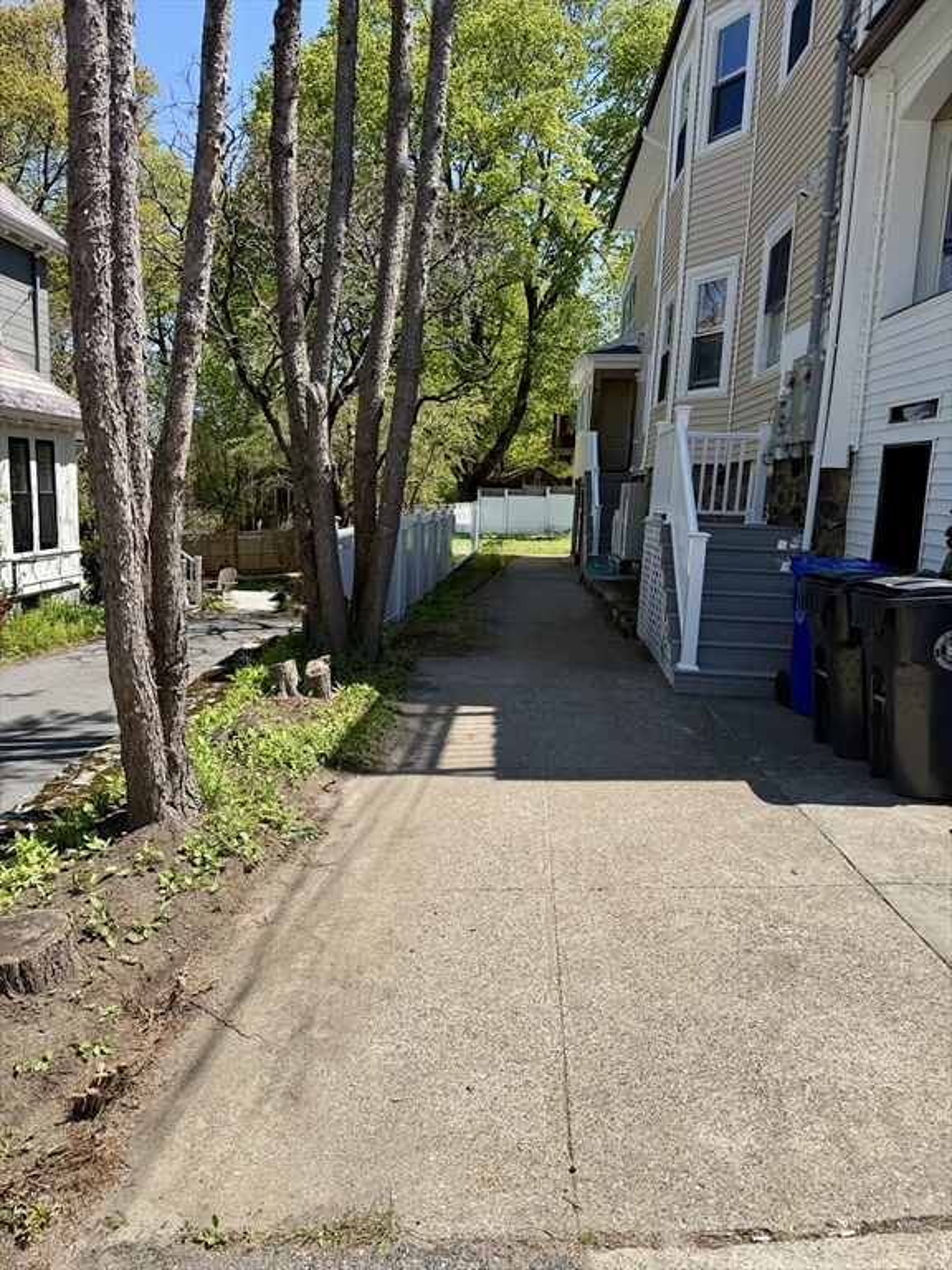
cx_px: 476
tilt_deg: -8.4
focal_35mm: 24
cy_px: 635
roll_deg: -3.4
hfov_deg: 56.8
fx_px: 880
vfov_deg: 71.6
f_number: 1.78
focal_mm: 6.76
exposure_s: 1/3279
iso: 80
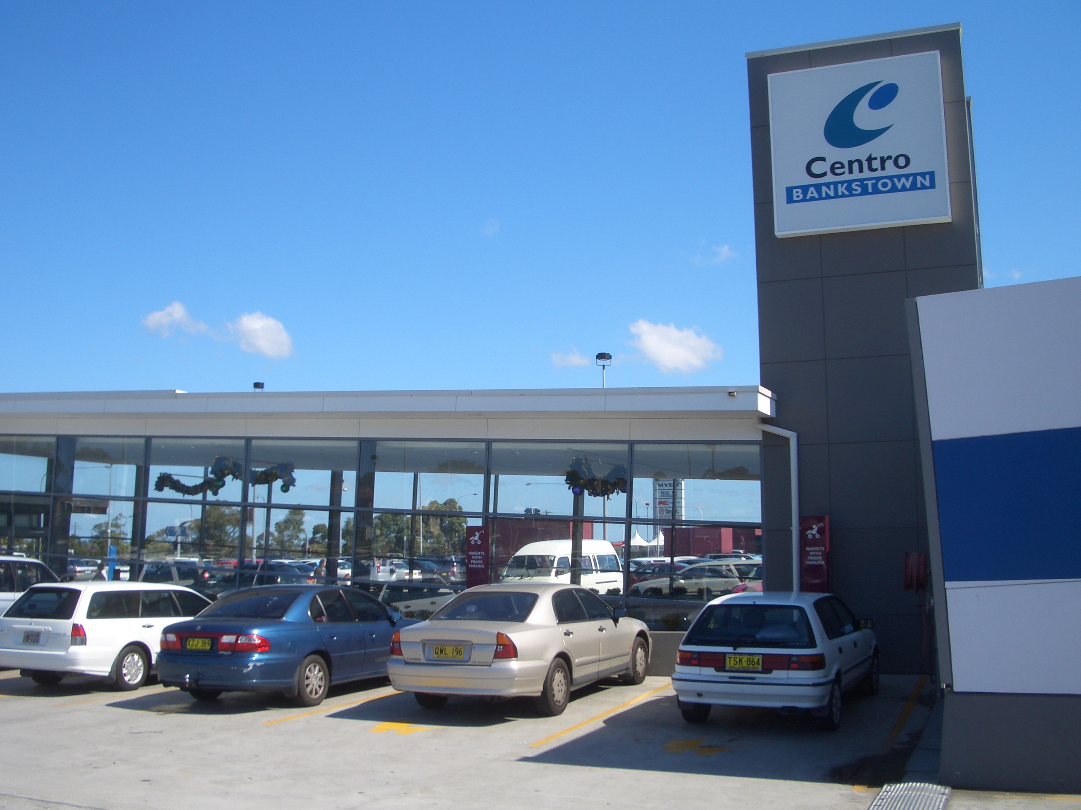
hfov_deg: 52.6
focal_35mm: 35
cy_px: 405
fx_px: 1093
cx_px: 540
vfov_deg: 40.7
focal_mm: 5.8
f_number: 4.3
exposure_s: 1/400
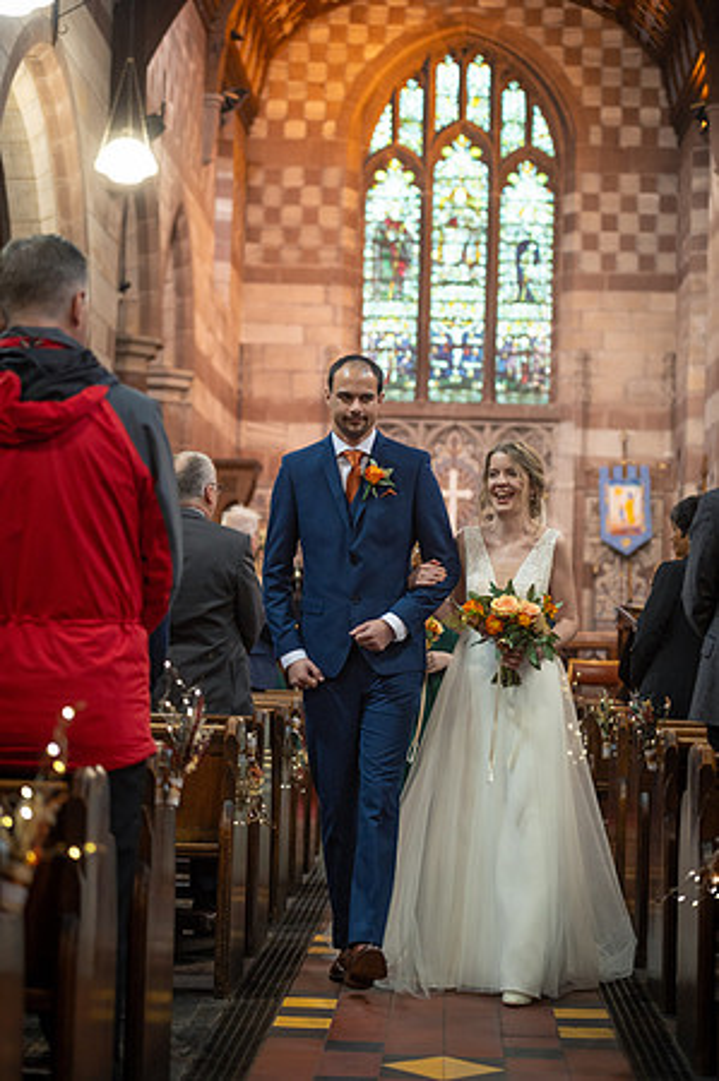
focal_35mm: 102
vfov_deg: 20.0
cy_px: 540
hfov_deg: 13.4
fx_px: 3063
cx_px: 360
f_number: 2.8
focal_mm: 102
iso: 1600
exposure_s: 1/160
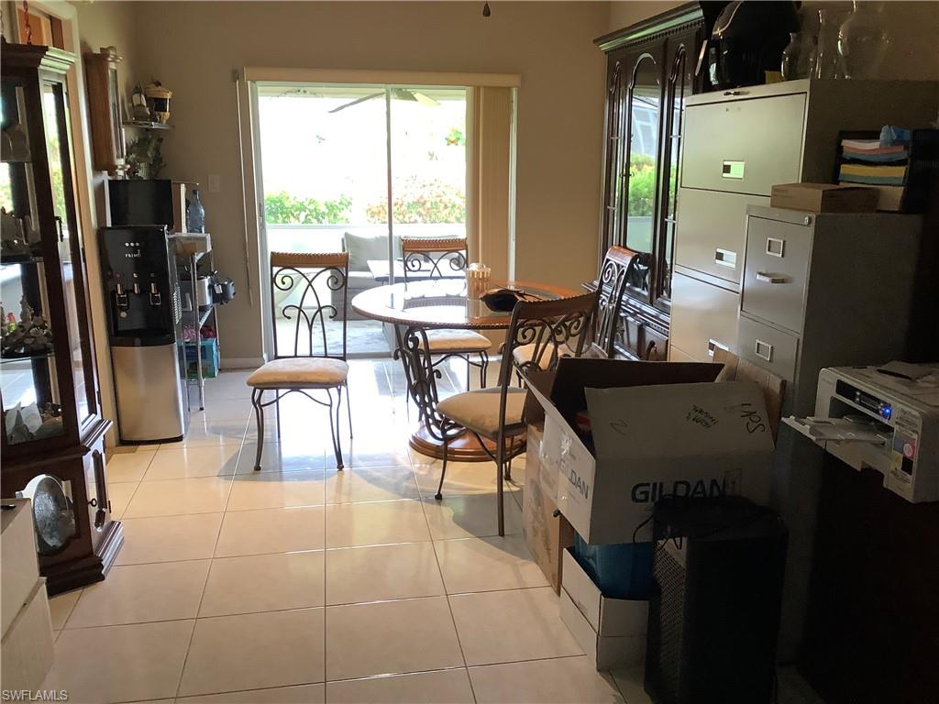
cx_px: 470
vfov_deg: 45.4
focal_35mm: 31
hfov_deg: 58.4
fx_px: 841
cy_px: 352
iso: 160
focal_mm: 3.3
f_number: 2.4
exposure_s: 1/60
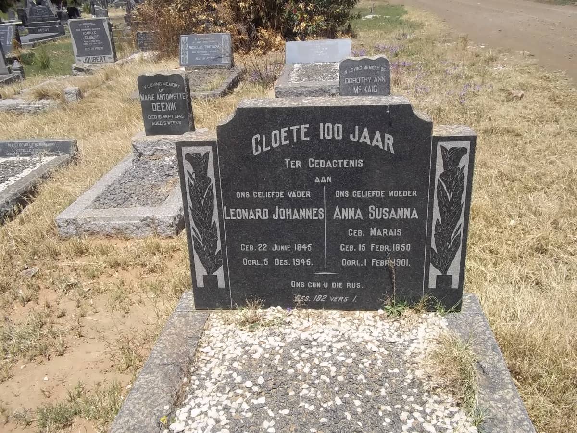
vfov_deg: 44.2
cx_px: 288
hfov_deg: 56.8
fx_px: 533
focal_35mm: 32
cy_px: 216
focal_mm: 5.7
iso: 80
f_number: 5.5
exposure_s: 1/500
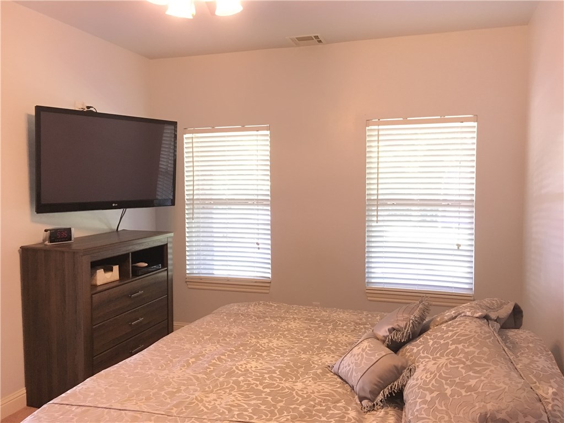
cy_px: 212
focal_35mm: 29
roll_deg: +0.1
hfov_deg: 61.7
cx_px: 282
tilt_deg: -4.2
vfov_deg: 48.2
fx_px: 472
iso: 200
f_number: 2.2
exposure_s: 1/30
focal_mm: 4.15
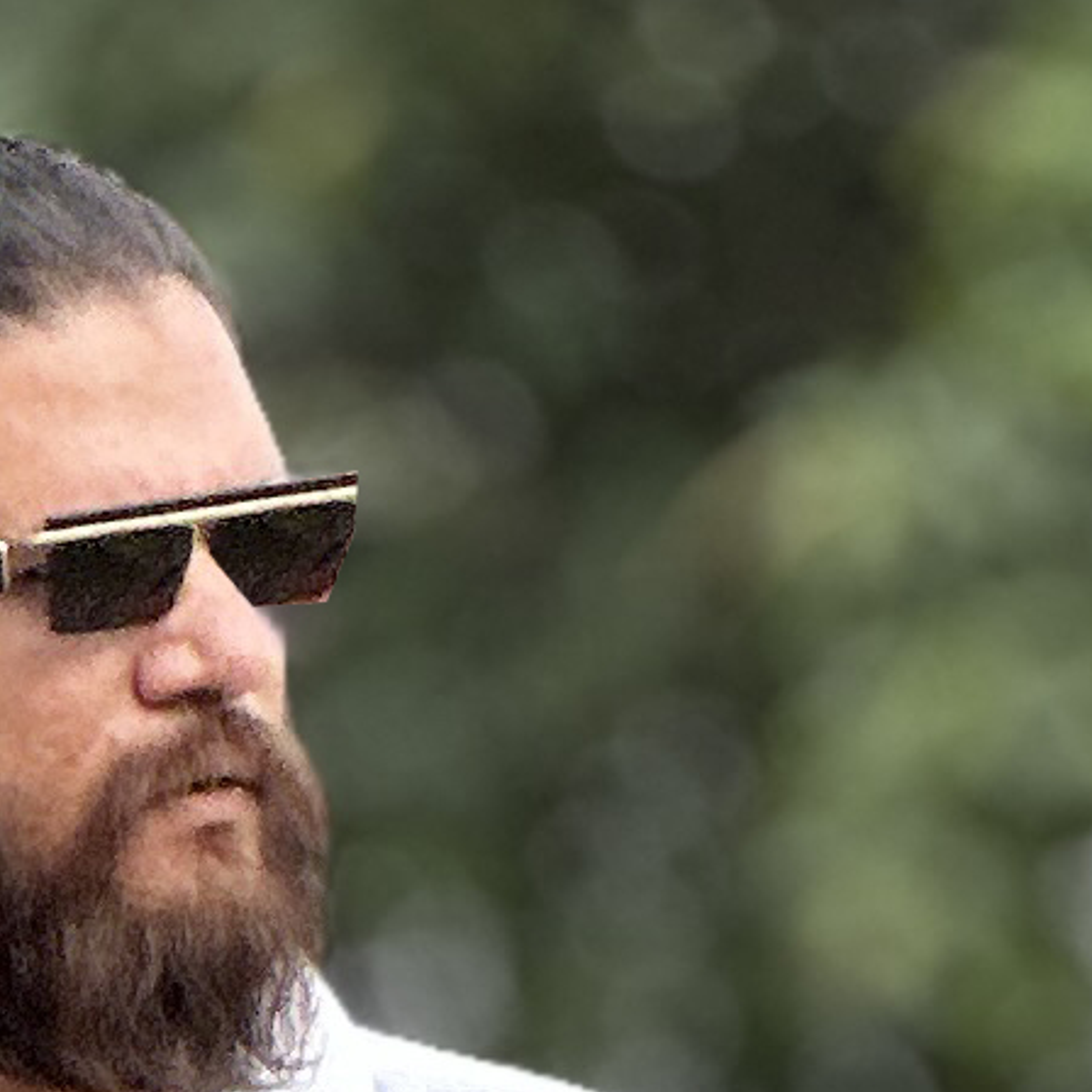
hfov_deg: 2.9
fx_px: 21878
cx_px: -139
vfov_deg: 2.8
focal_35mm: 613
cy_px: 2957
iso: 25
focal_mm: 9
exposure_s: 1/121
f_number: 2.8
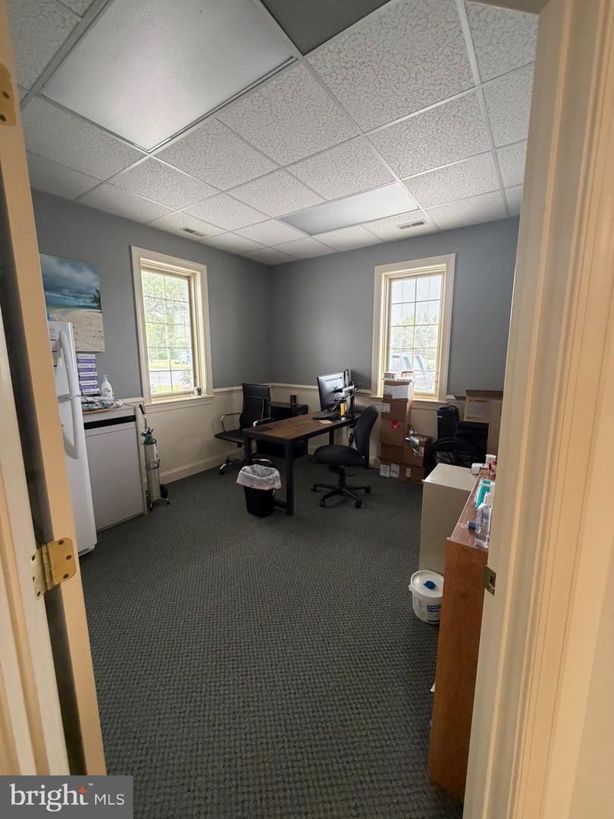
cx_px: 307
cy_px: 410
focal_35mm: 14
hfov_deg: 85.7
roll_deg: -0.3
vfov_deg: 102.1
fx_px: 331
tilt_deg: -9.7
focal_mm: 2.22
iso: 320
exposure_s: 1/86
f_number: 2.2
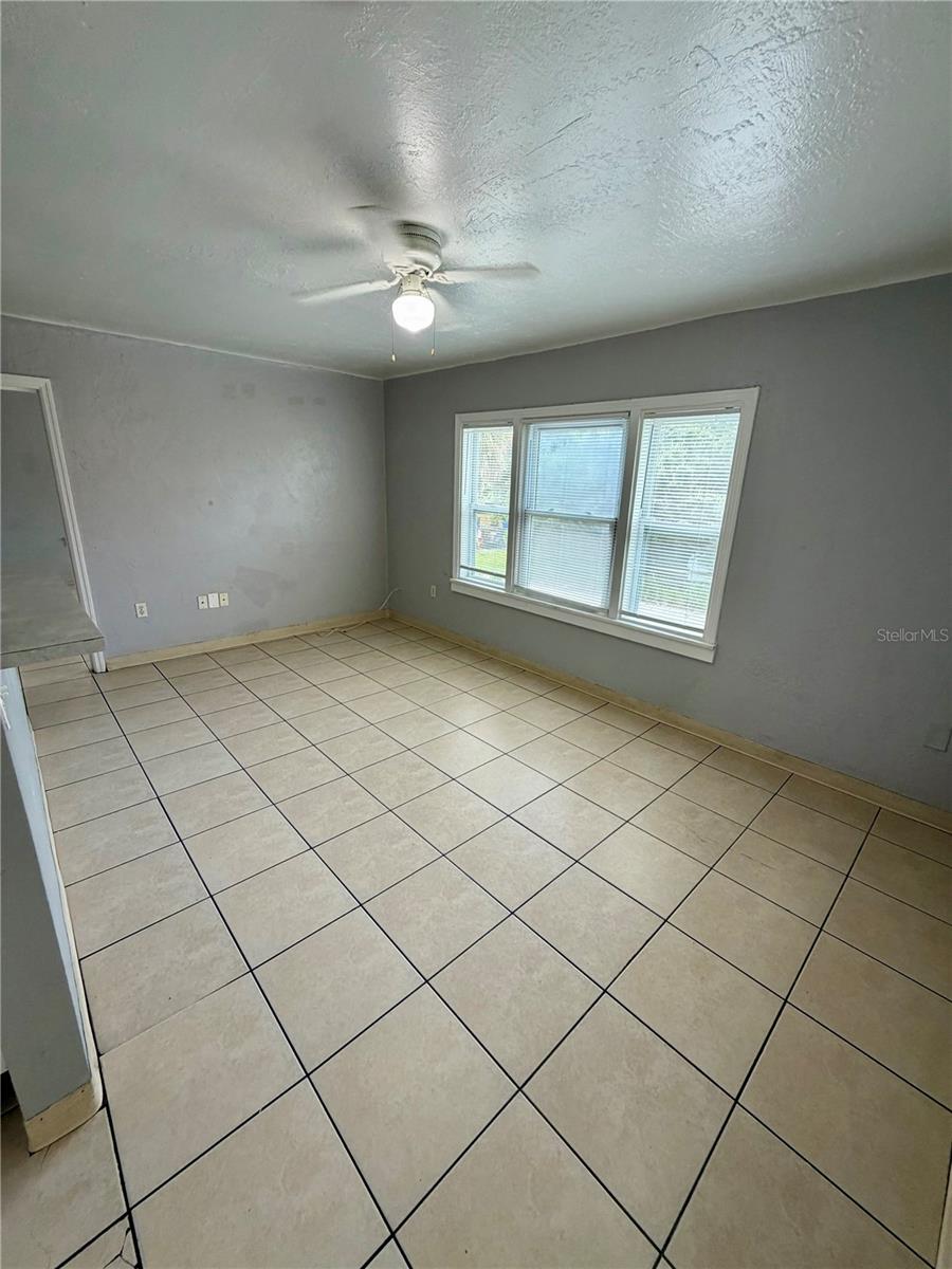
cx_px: 476
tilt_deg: -16.7
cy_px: 634
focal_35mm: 14
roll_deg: -1.3
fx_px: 513
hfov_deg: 85.7
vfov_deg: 102.1
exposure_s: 1/121
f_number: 2.2
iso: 200
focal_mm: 2.22
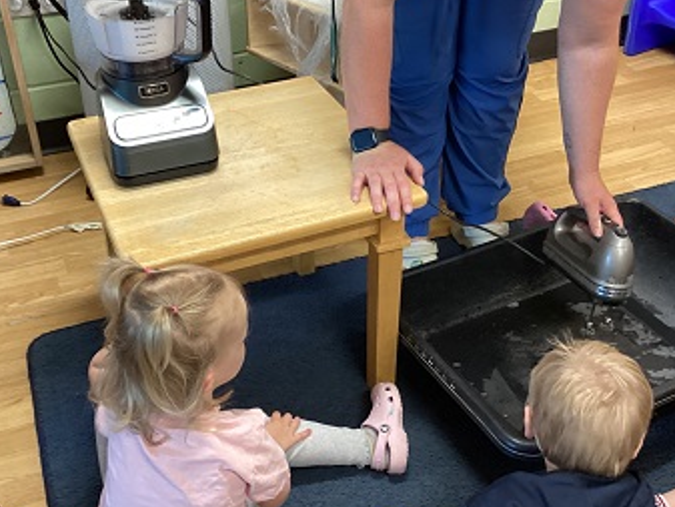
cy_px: 199
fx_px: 897
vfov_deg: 31.4
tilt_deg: -34.1
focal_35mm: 46
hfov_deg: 41.1
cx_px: 286
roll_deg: +2.3
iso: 250
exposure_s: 1/50
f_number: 2.4
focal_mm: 3.3
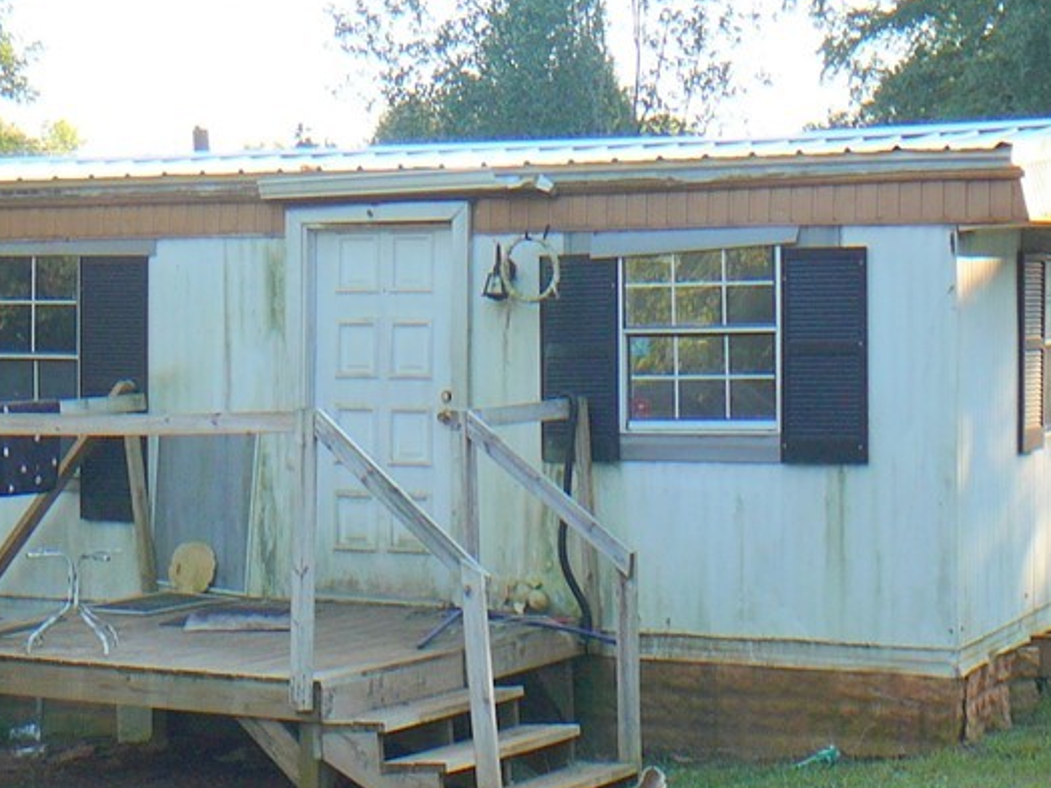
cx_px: 303
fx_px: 2550
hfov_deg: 23.1
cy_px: 393
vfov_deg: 17.6
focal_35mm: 84
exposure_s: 1/125
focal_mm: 6.4
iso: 80
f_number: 3.2
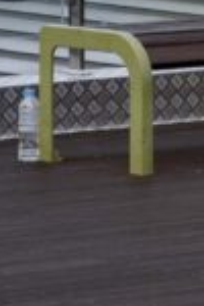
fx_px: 3476
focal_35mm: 409
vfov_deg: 4.8
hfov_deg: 3.4
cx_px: 252
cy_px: -594
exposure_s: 1/160
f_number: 11
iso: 100
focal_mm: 60
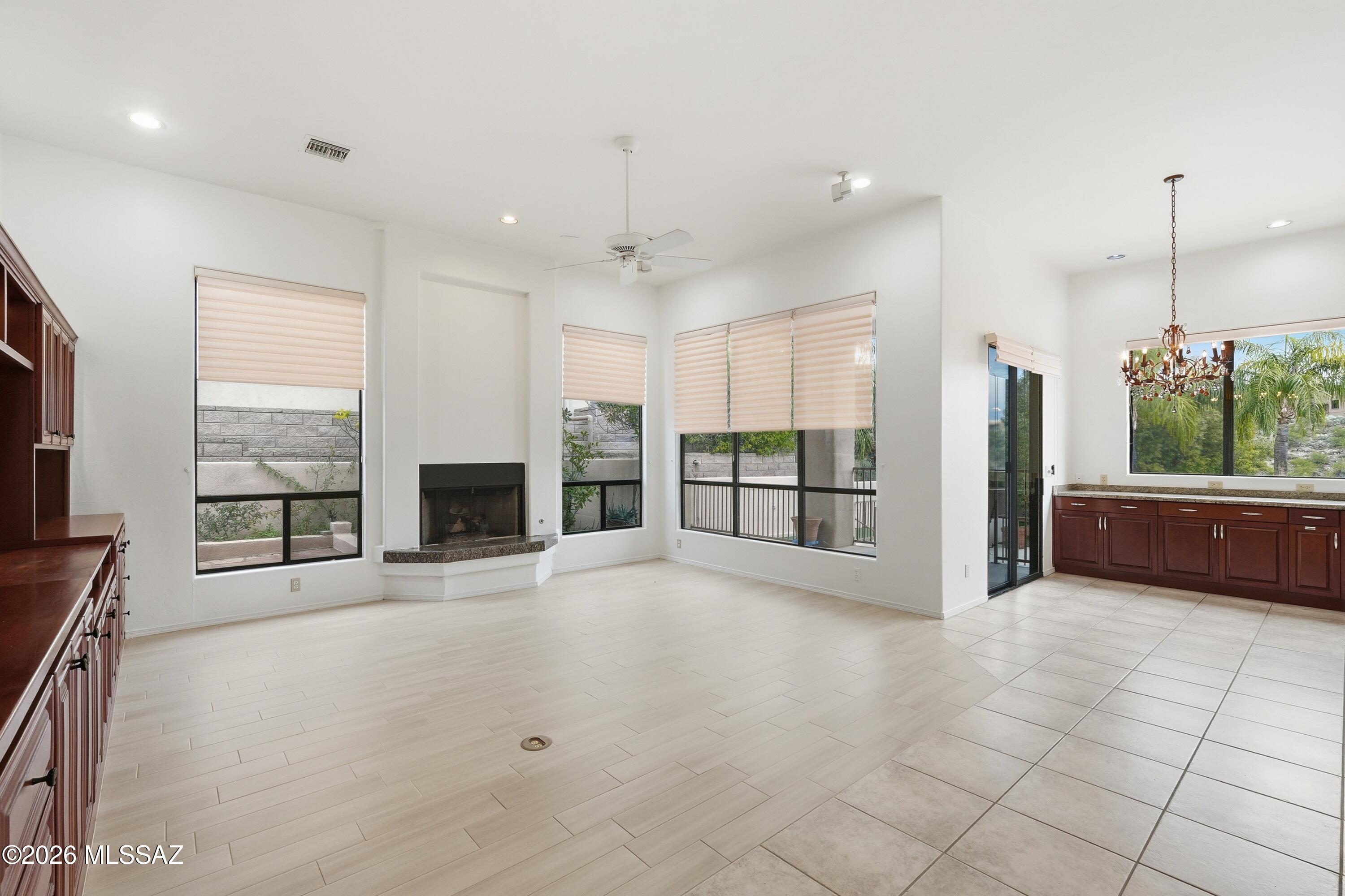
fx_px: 616
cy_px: 448
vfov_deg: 72.1
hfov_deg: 95.0
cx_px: 672
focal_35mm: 16
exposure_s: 1/160
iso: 100
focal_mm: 16.5
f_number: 9
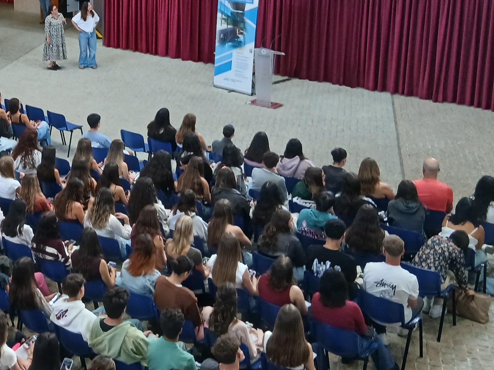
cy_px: 79
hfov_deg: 30.1
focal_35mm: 60
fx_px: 856
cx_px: 7
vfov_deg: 24.1
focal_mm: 3.98
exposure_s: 1/50
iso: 200
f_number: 1.8
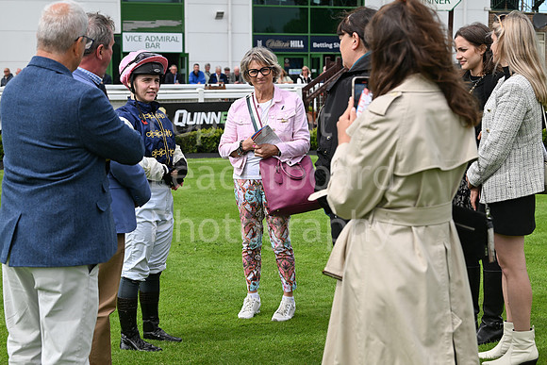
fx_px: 1064
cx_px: 274
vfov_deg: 19.5
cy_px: 182
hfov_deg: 28.8
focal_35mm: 70
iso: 400
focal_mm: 70
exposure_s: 1/1250
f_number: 6.3
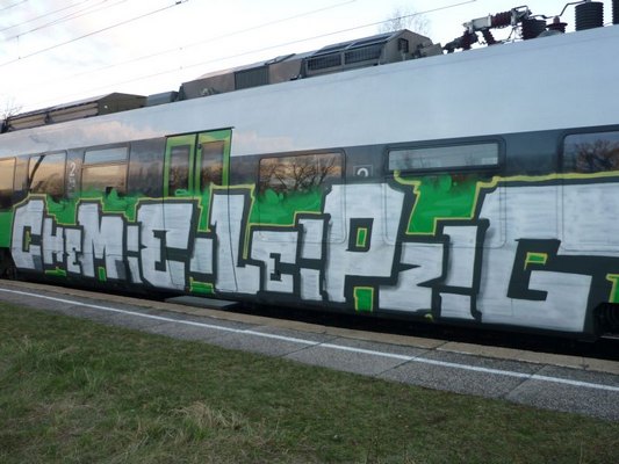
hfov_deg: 55.3
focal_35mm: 33
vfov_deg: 43.0
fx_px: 590
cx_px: 310
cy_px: 232
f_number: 2.8
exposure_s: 1/100
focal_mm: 5.5
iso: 80
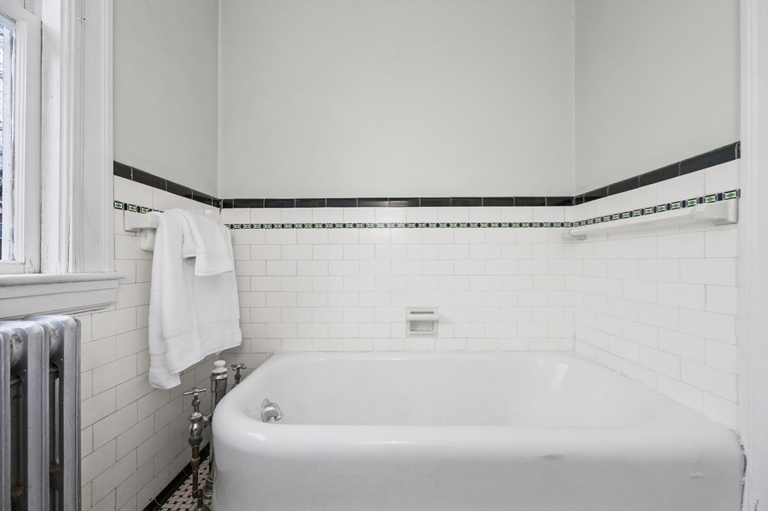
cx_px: 384
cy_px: 256
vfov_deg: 81.1
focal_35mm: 14
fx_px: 298
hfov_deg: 104.3
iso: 320
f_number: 5.6
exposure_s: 1/100
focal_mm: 14
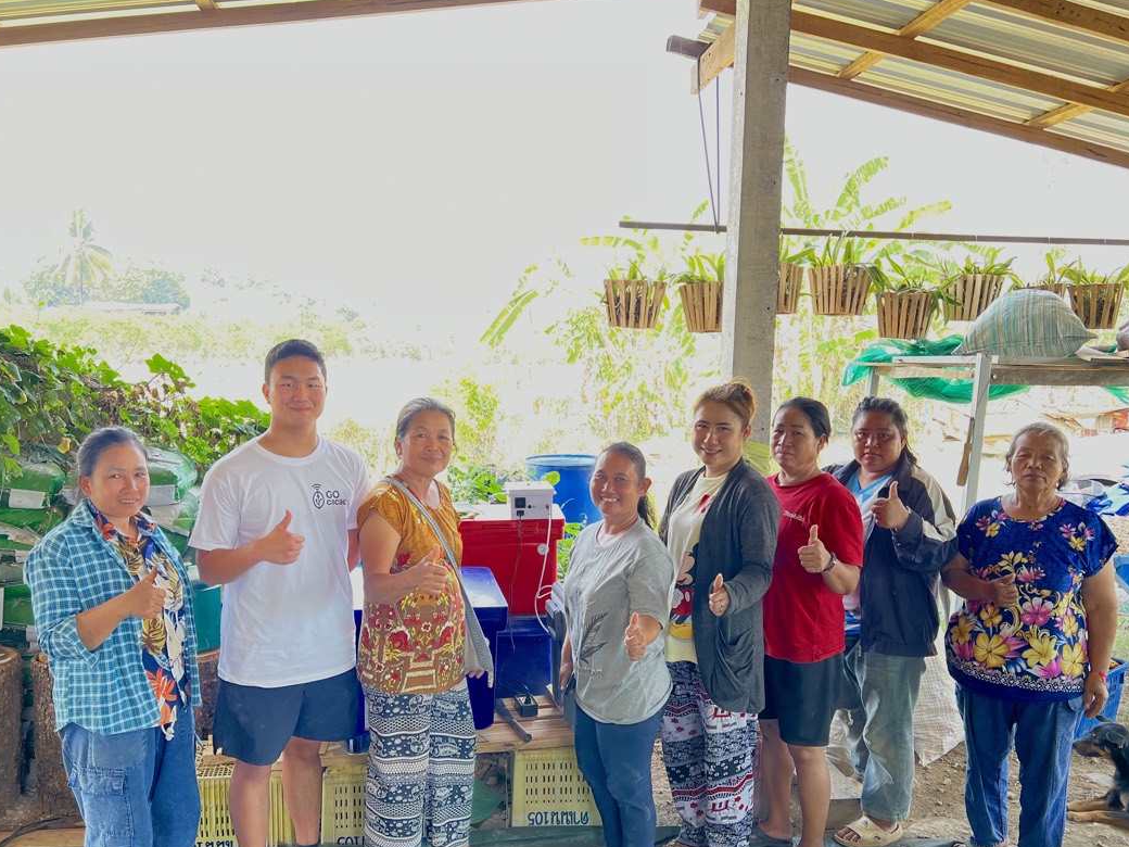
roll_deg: -0.8
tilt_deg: -8.0
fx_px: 978
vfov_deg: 46.7
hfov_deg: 60.0
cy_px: 473
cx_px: 551
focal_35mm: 30
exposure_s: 1/121
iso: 100
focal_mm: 5.7
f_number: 1.5
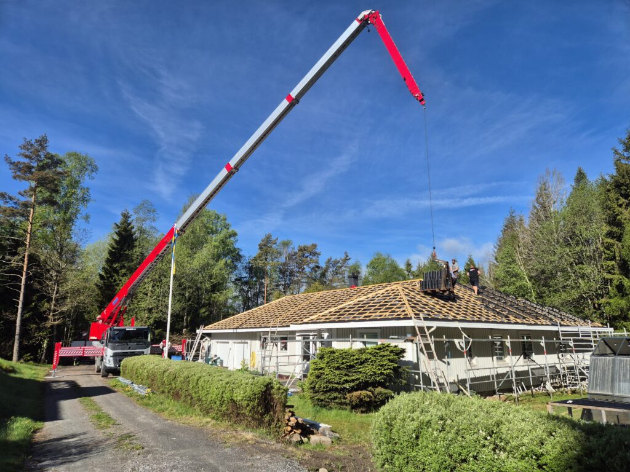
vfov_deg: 58.9
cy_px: 236
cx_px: 315
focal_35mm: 23
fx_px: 419
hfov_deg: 73.9
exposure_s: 1/1996
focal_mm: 5.4
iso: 25
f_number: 1.8
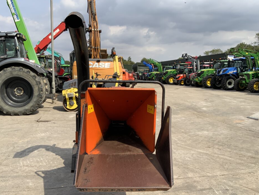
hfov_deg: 56.8
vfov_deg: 44.1
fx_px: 239
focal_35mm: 32
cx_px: 128
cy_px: 106
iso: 16
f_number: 1.8
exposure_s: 1/1675
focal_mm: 3
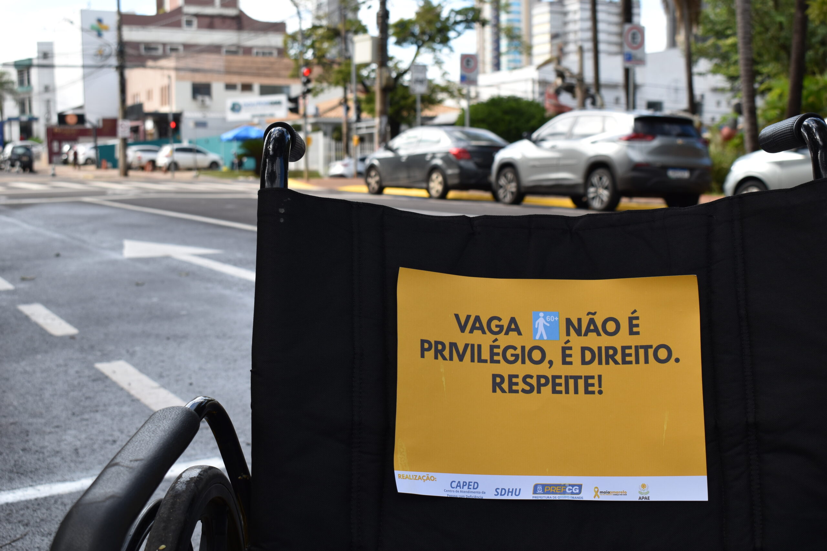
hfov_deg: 42.3
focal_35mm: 46
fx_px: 1068
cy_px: 276
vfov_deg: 28.9
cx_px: 414
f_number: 6.3
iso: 200
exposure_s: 1/250
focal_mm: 31
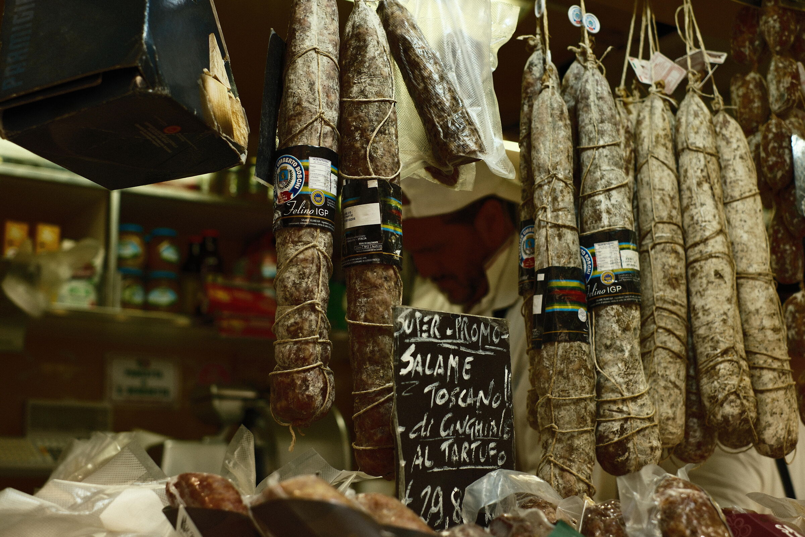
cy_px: 268
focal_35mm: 53
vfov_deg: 25.5
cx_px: 402
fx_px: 1185
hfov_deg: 37.5
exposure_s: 1/160
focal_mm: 35
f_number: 2.8
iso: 250
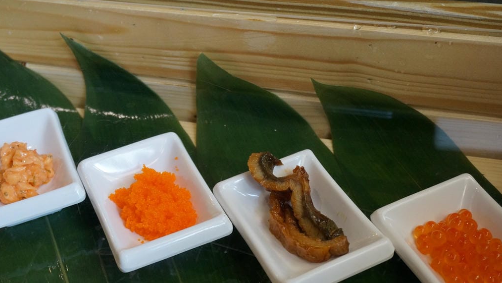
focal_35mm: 52
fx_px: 692
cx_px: 255
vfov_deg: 23.0
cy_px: 179
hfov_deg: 39.9
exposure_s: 1/160
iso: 1250
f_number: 4.5
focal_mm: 28
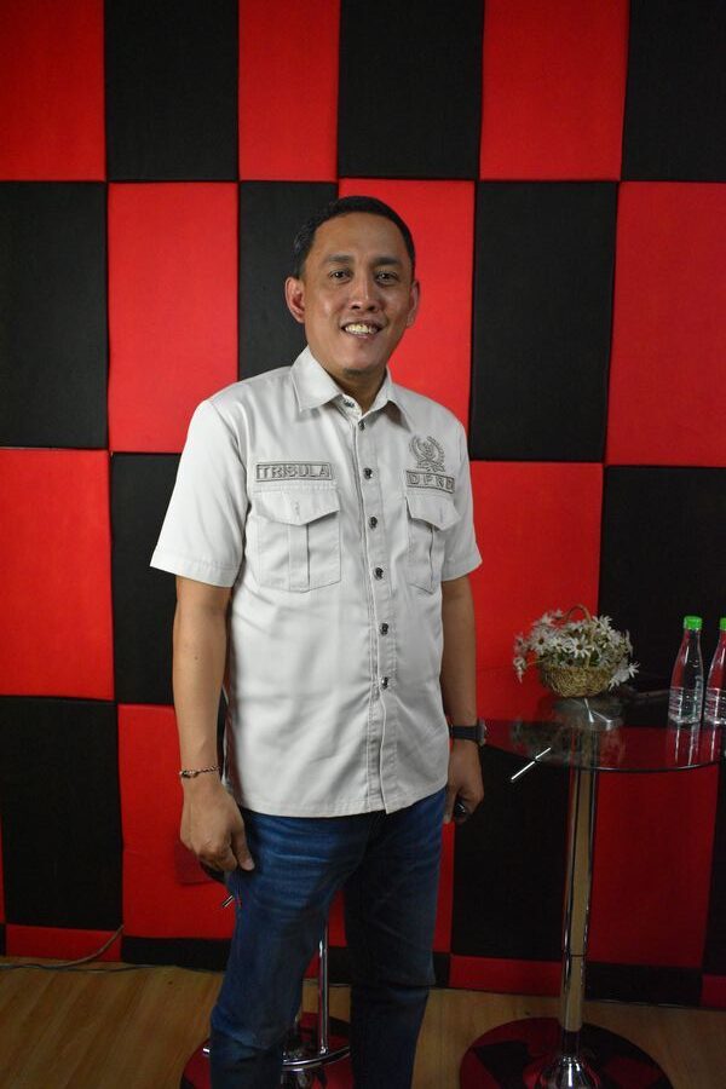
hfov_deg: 41.7
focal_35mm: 32
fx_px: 953
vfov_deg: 59.5
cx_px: 363
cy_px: 544
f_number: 3.8
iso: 3200
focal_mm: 21
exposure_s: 1/400
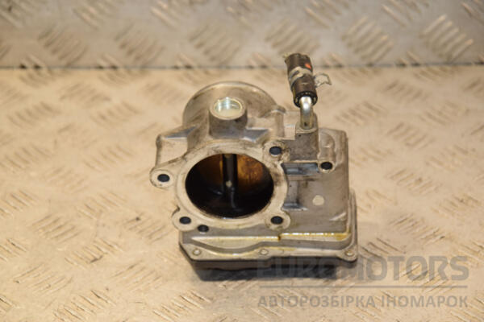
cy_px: 161
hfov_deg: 16.1
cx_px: 242
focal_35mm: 128
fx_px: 1714
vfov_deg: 10.8
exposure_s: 1/200
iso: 800
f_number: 6.3
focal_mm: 85
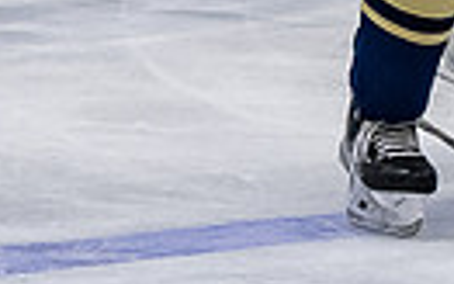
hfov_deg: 1.8
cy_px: -251
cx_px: 604
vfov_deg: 1.1
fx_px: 14421
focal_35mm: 1165
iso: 2000
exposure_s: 1/800
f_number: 3.5
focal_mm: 110
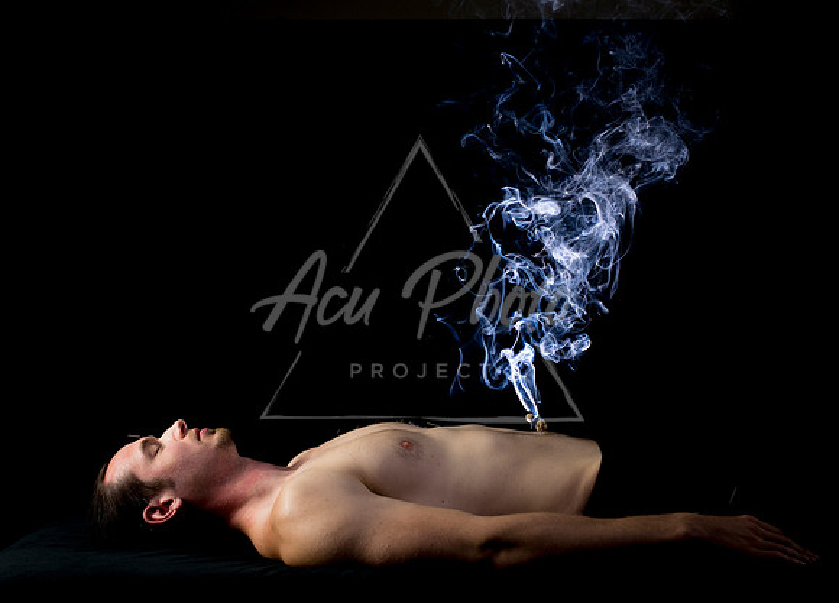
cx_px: 376
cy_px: 327
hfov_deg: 30.0
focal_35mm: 66
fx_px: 1564
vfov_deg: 21.8
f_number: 5
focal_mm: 50
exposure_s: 1/200
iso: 800
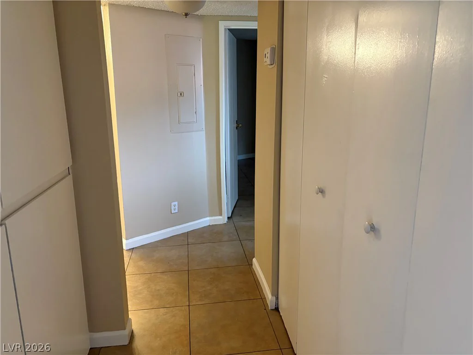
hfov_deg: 67.3
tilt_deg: -10.8
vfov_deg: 53.1
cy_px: 178
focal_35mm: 26
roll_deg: +1.7
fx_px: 355
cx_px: 236
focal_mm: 5.96
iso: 400
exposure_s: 1/60
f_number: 1.6
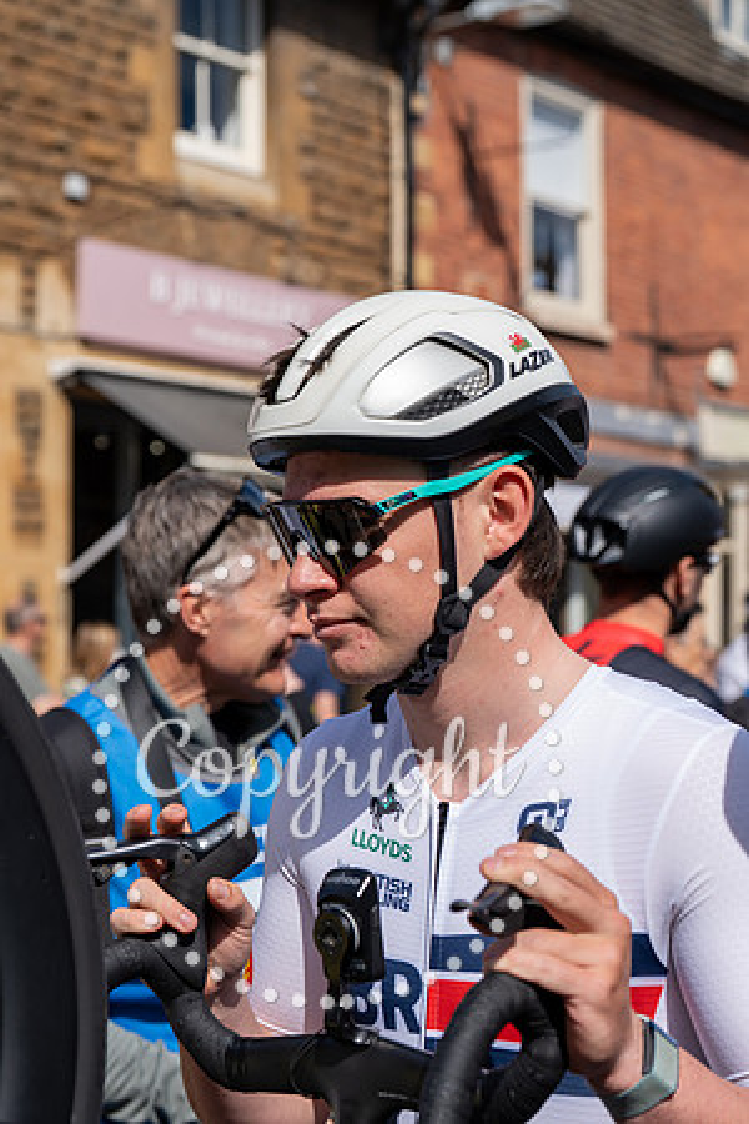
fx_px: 2184
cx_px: 374
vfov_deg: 28.8
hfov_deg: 19.5
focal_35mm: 70
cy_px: 562
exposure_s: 1/1000
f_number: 5.6
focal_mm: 70
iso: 160
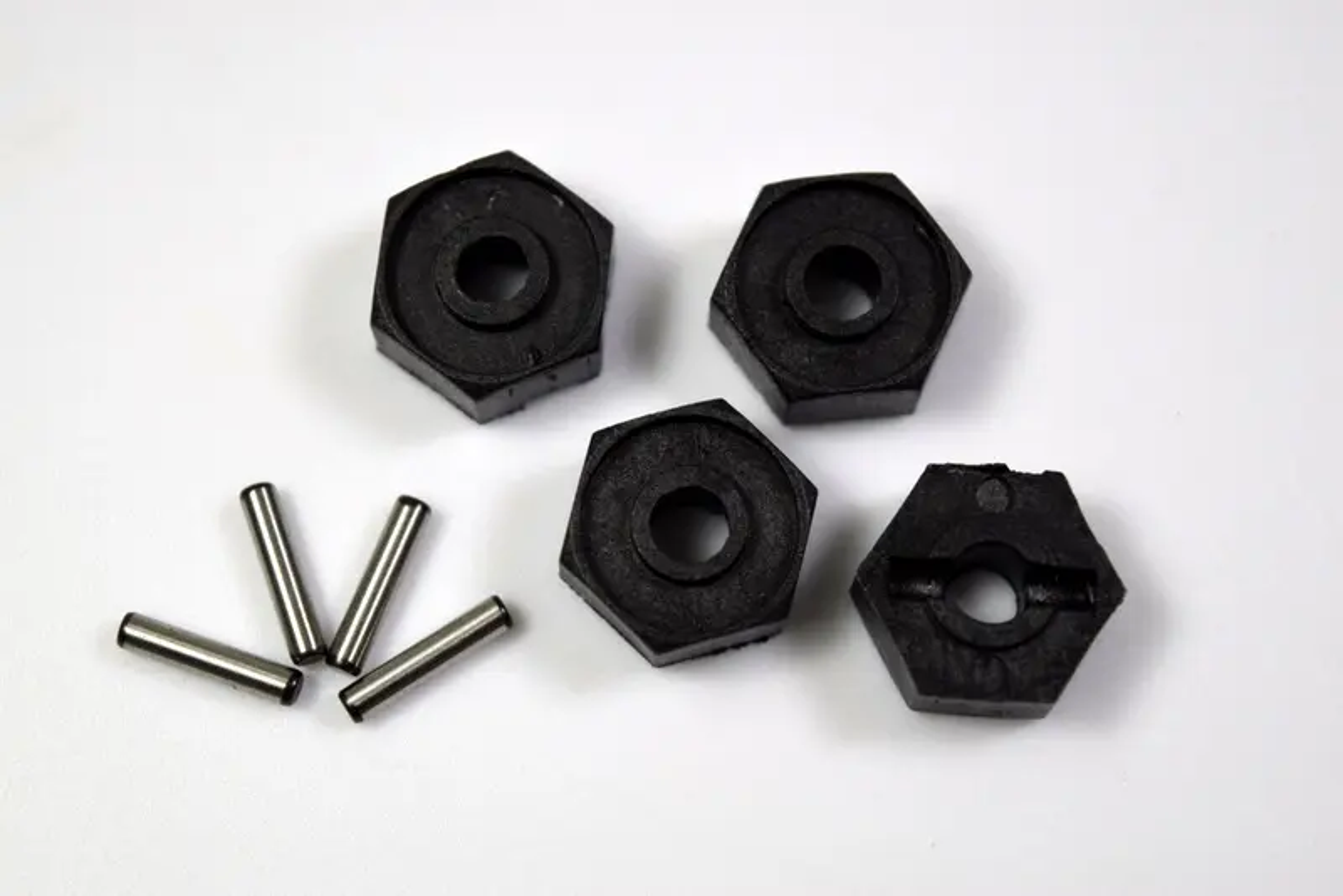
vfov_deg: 16.6
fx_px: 3079
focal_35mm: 82
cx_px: 672
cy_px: 448
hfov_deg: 24.6
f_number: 5.6
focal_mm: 55
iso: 100
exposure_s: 1/100
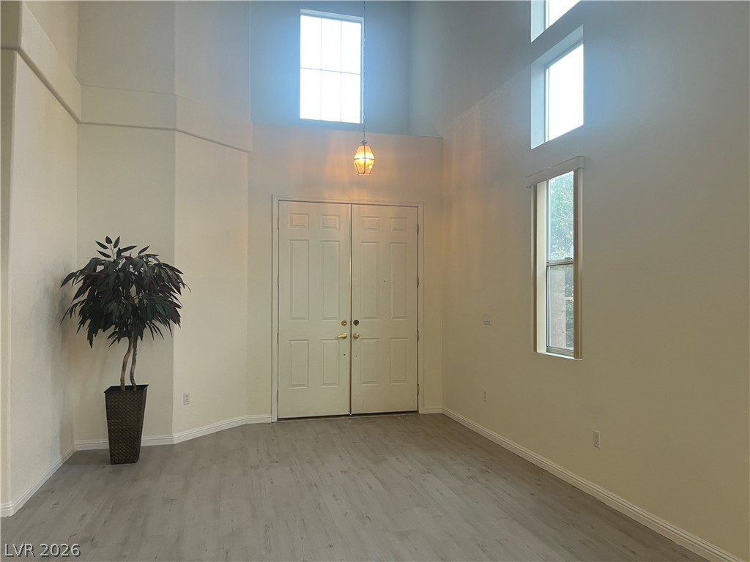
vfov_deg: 53.1
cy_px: 281
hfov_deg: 67.3
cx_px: 375
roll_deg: +0.0
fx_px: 563
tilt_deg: +1.0
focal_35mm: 26
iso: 250
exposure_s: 1/60
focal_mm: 5.1
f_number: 1.6
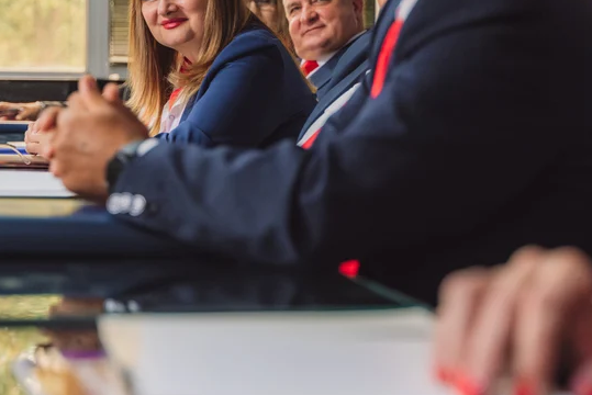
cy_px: 106
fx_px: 1464
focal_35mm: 89
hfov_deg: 22.8
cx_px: 378
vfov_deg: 15.3
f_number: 2.8
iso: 1600
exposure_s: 1/160
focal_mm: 48
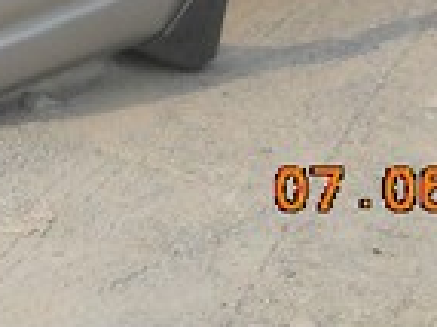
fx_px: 2321
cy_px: -397
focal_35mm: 184
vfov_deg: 7.6
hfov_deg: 10.6
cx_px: -46
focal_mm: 6.72
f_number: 5.5
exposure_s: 1/200
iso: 80
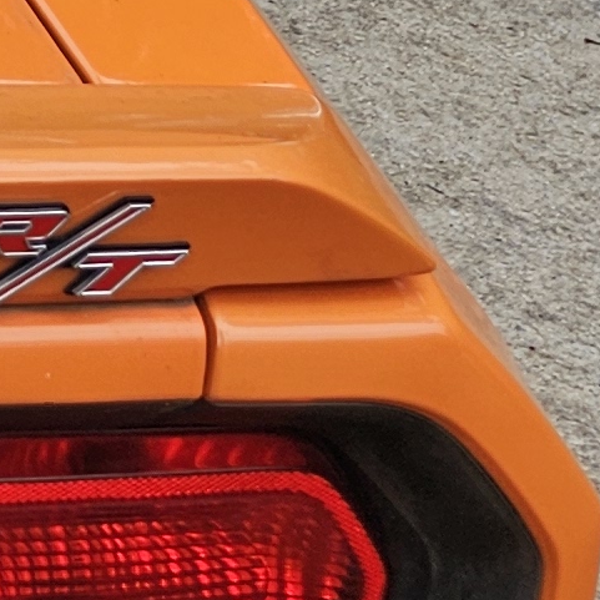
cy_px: -236
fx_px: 3314
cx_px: -1831
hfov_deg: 7.3
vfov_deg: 10.1
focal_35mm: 169
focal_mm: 6.3
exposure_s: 1/393
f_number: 1.7
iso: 10
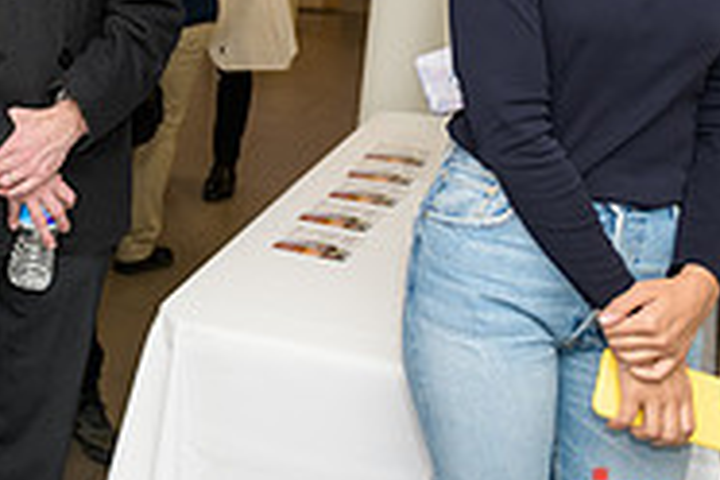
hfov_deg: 23.4
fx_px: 1500
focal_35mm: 75
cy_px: -79
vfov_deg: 17.4
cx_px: -255
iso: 200
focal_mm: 24
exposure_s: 1/125
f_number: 3.2
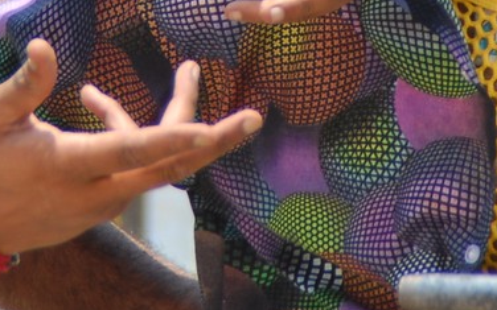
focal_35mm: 1303
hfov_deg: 1.6
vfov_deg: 1.0
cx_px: 148
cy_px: -245
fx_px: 17649
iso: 160
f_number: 6.3
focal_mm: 200
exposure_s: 1/250
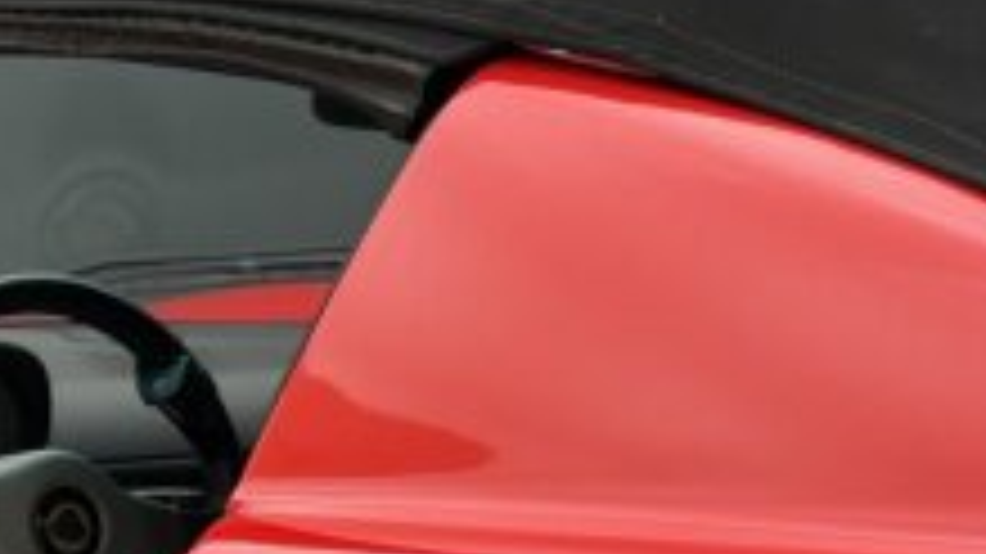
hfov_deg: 13.7
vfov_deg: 7.8
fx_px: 3999
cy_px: 730
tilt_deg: -10.2
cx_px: -171
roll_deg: -1.0
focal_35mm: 153
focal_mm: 6.76
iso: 250
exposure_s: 1/100
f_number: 1.78
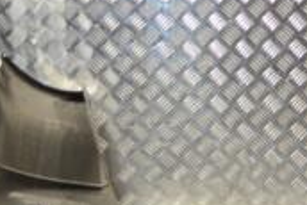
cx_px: 384
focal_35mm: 167
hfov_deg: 12.0
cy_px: 102
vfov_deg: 8.2
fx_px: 1425
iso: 200
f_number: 4.8
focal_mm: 32
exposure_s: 1/30
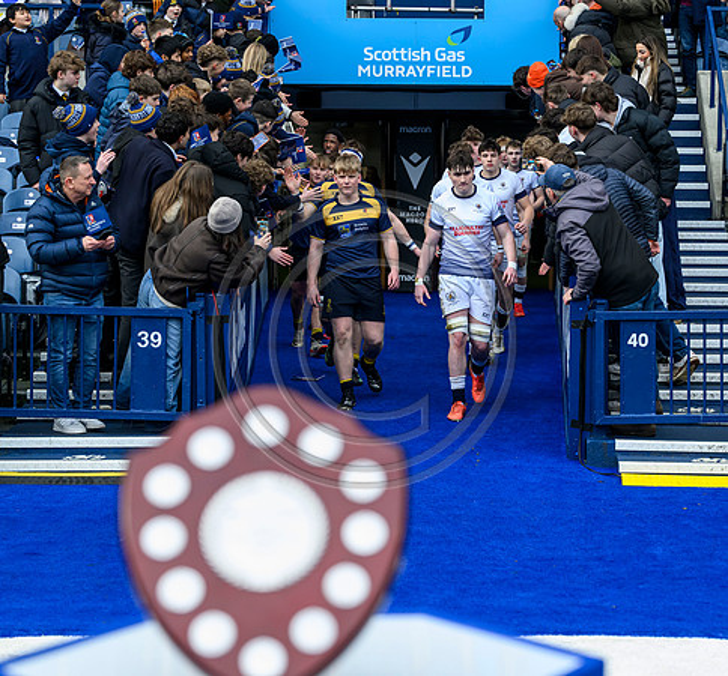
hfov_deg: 20.9
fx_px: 1974
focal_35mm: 86
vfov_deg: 19.5
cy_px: 338
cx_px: 433
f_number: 4.5
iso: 2500
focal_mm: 70
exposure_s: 1/1250
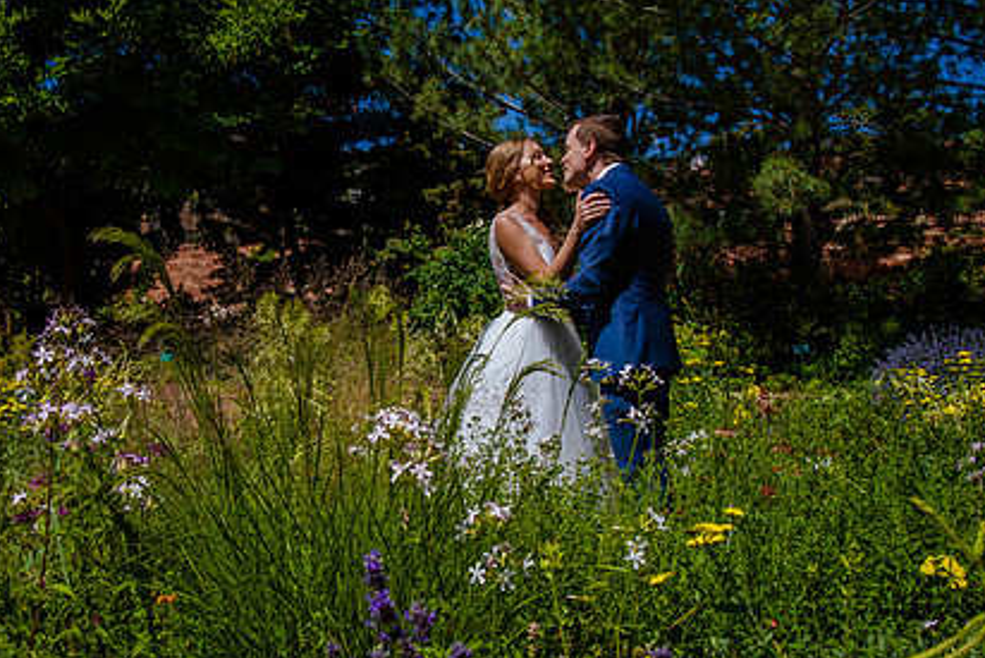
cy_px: 322
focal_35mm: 52
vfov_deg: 26.0
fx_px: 1423
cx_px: 338
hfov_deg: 37.8
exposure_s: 1/320
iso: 200
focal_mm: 35
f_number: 10
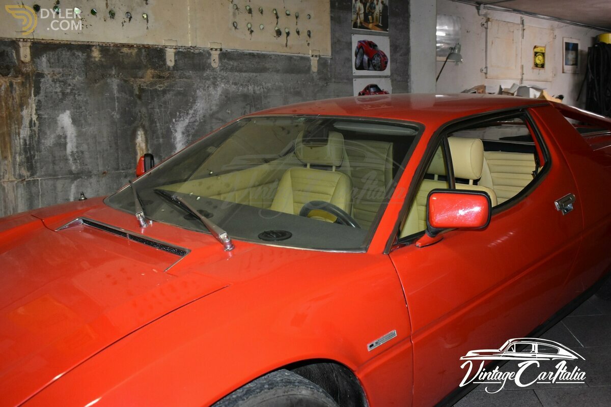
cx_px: 306
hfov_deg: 53.1
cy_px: 204
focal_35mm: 36
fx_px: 611
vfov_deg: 36.9
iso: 1800
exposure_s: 1/60
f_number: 3.8
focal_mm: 24
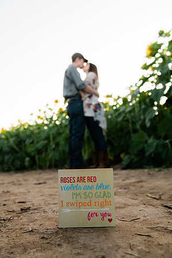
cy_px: 129
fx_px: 258
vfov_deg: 53.1
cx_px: 86
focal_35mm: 36
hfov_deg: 36.9
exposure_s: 1/320
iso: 320
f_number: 5.6
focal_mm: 36
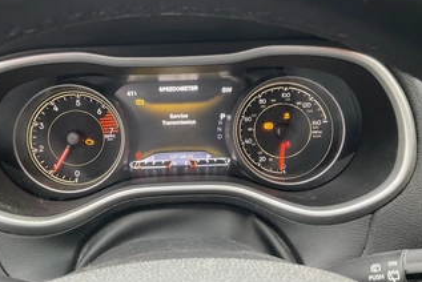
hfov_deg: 50.5
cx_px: 182
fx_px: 446
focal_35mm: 38
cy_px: 137
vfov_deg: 35.1
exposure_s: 1/60
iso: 160
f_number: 1.8
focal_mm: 3
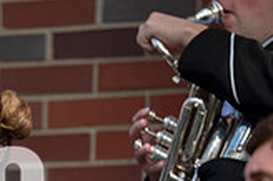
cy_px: 224
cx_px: -82
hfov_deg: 2.9
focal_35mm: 707
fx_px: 5356
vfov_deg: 1.9
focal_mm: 200
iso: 64
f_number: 2.8
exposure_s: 1/500
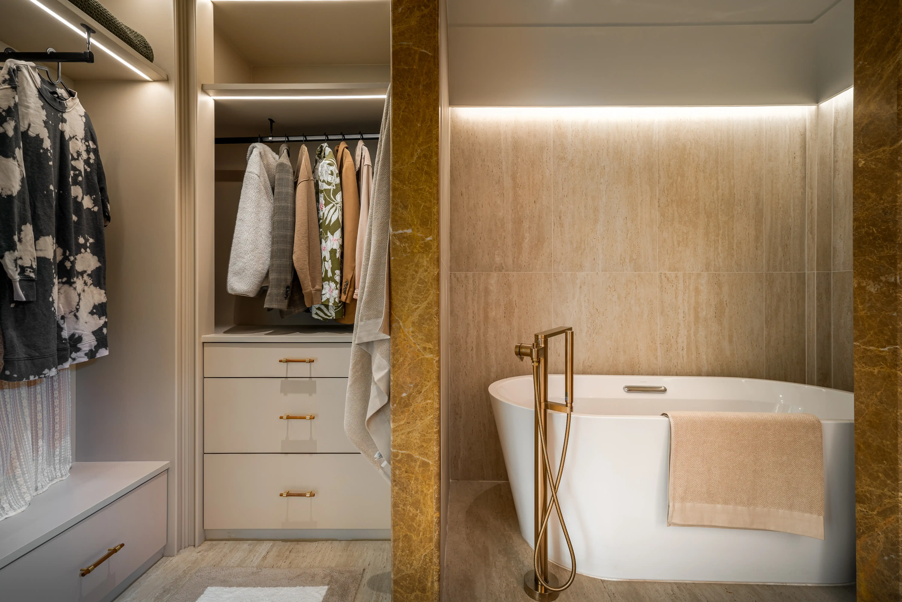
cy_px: 301
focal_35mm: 16
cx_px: 451
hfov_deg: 96.7
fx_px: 401
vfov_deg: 73.7
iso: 100
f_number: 8
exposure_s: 1/13
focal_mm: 16
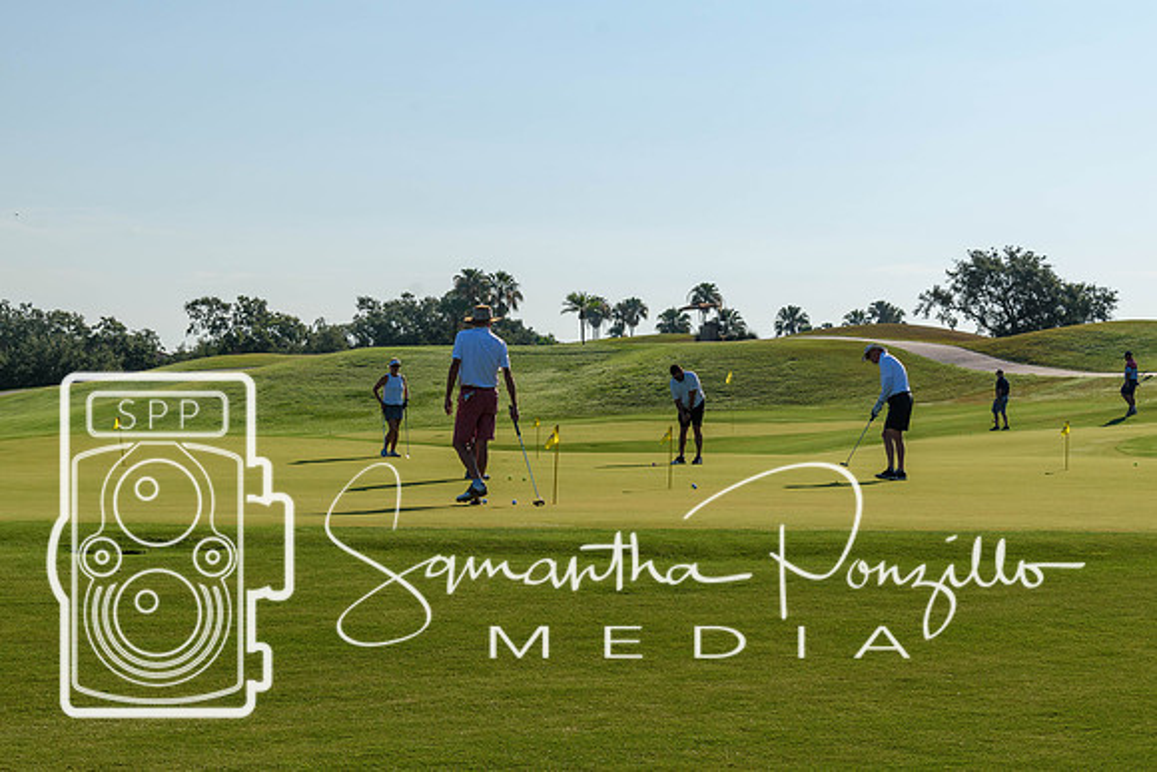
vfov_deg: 16.6
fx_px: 2652
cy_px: 386
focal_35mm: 82
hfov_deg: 24.6
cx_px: 578
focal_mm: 55
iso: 200
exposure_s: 1/500
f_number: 11
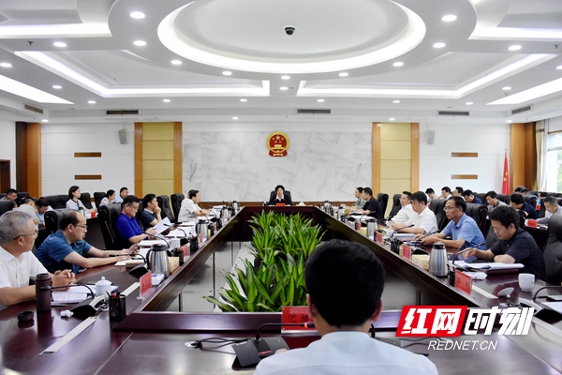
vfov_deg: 47.9
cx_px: 281
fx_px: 421
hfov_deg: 67.4
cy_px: 188
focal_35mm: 27
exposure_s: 1/100
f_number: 5
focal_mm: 18
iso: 2000
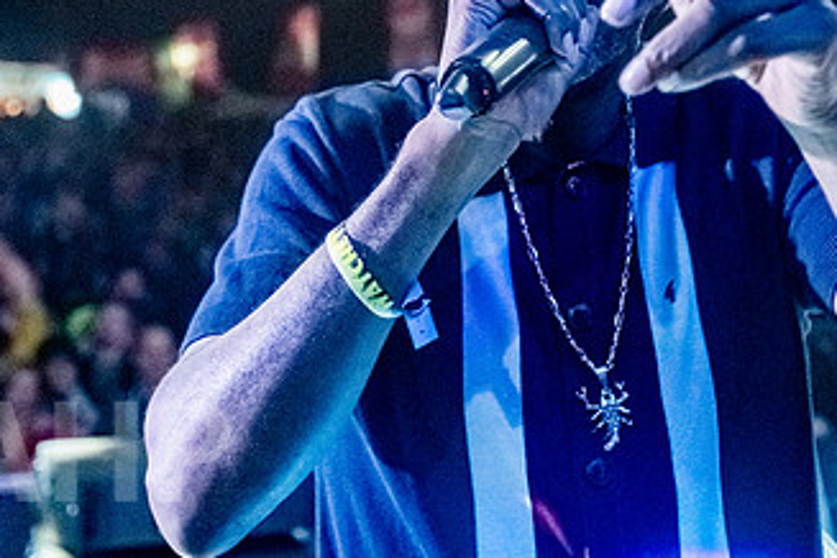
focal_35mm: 82
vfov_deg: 16.3
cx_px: 497
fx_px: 1906
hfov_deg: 24.7
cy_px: -20
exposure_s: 1/400
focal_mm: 32
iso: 8000
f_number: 4
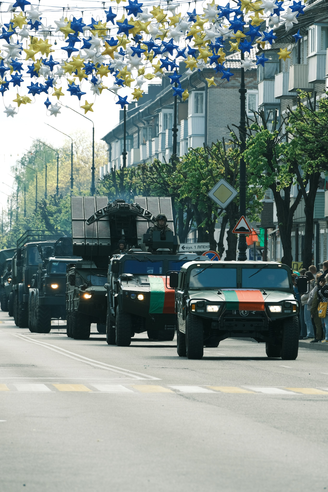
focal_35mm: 310
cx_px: 164
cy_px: 246
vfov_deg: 6.6
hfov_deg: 4.4
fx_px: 4236
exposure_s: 1/200
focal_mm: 206.5
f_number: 7.1
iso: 200
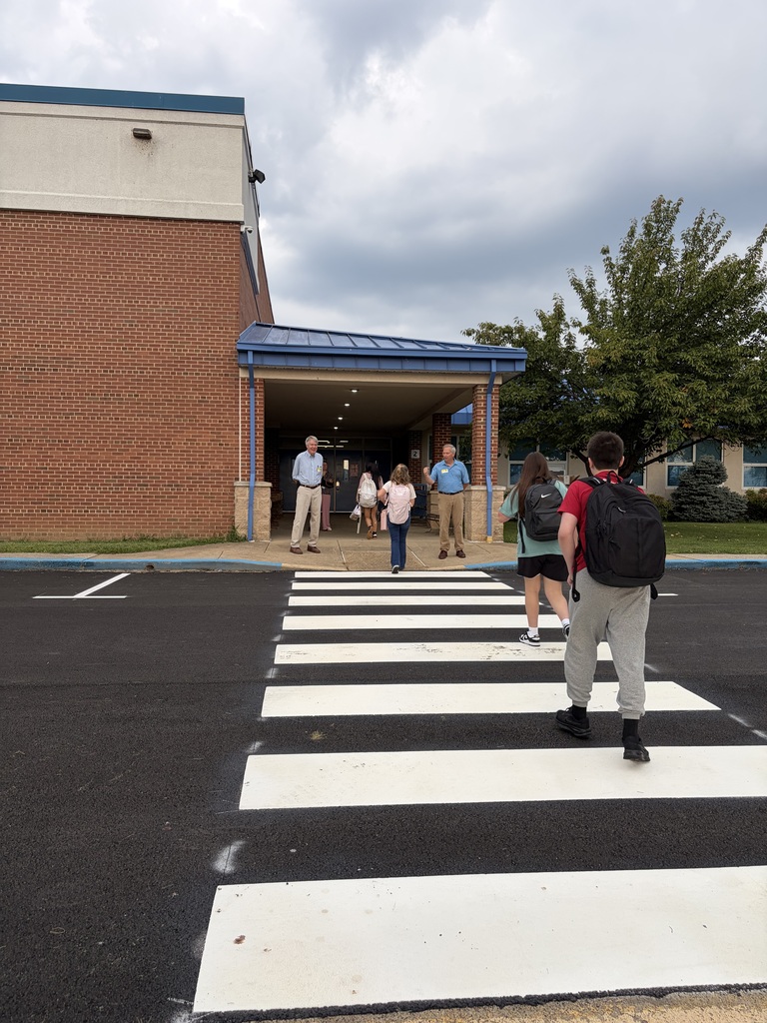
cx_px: 384
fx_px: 768
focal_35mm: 26
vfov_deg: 67.3
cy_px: 512
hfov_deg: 53.1
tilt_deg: -0.6
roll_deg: -1.6
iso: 50
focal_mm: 5.96
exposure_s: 1/424
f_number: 1.6
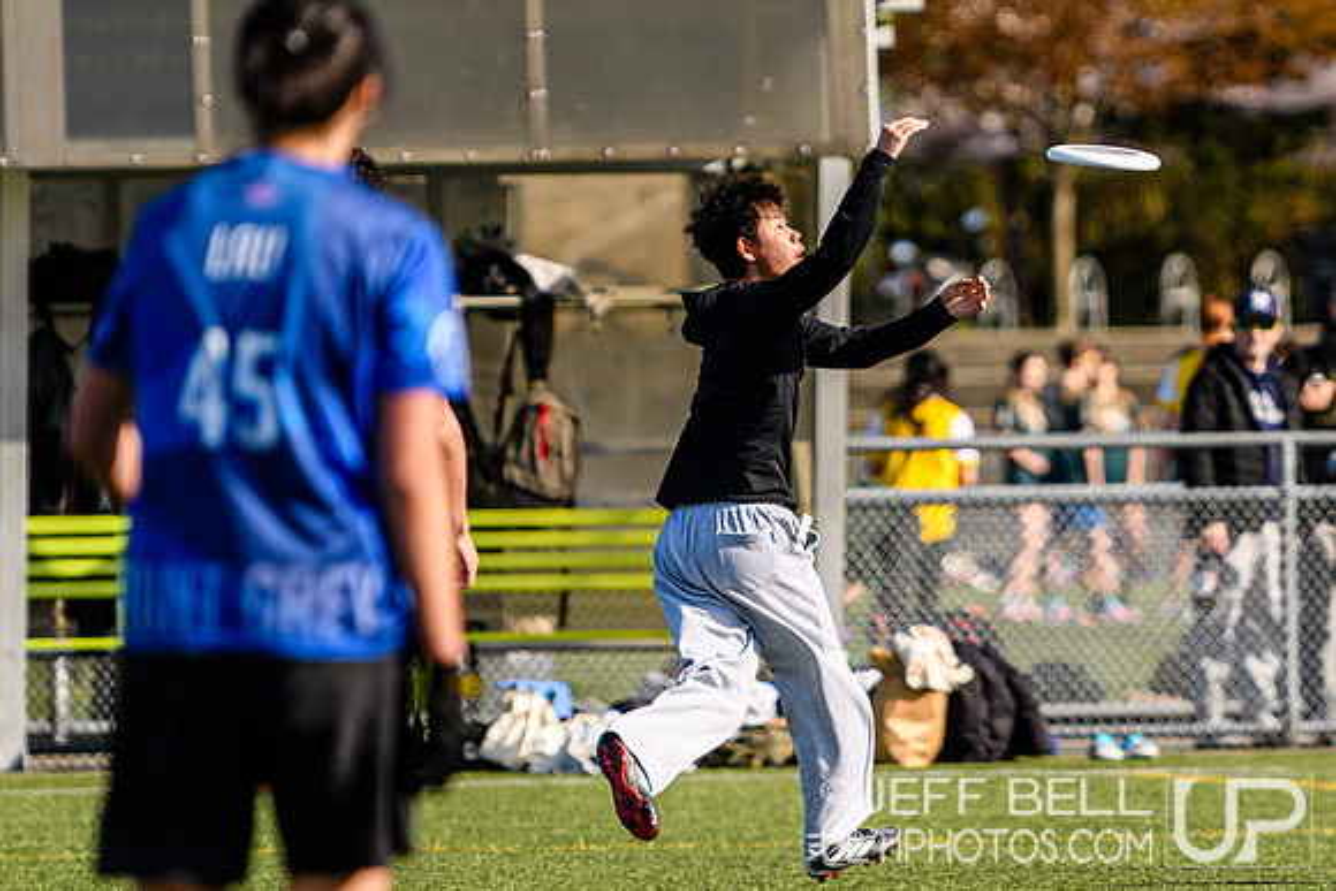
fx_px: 21414
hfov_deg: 3.6
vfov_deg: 2.4
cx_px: 938
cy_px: 409
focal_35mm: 577
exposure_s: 1/2500
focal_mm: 200
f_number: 3.2
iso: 160
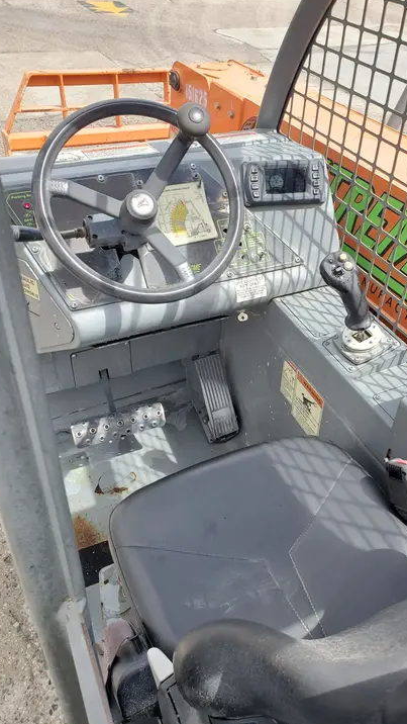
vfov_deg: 66.1
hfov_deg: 40.1
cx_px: 230
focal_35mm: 29
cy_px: 357
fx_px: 556
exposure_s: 1/617
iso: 50
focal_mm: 4.3
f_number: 2.4
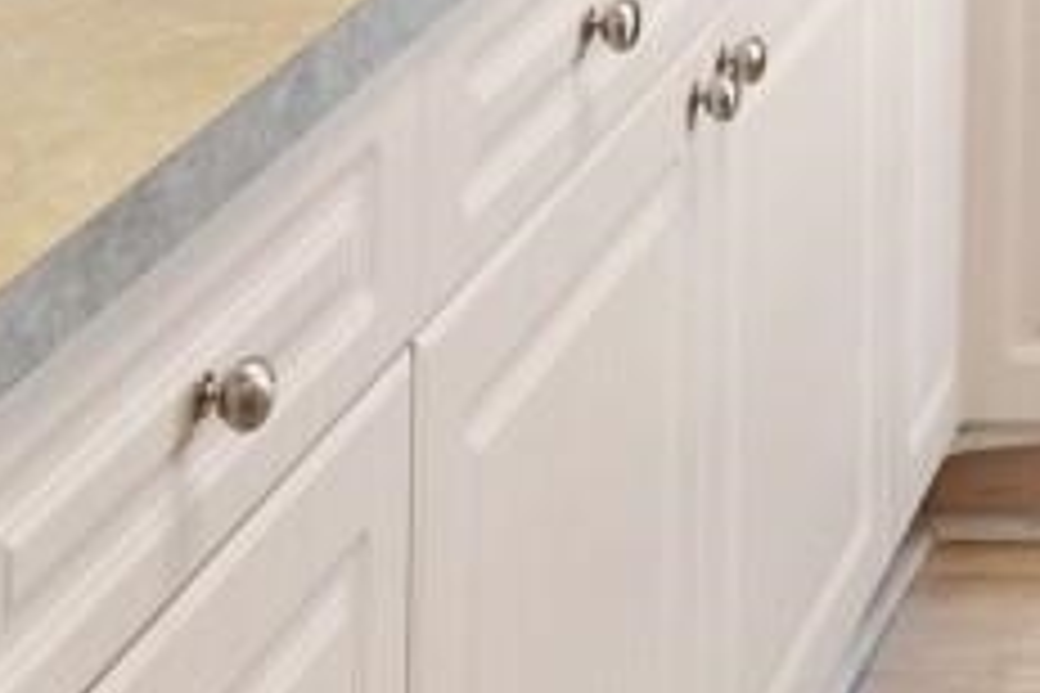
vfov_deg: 9.4
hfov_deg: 14.6
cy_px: -1112
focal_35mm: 126
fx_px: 3640
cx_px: 1751
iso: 100
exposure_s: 1/3
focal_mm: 12
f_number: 4.8
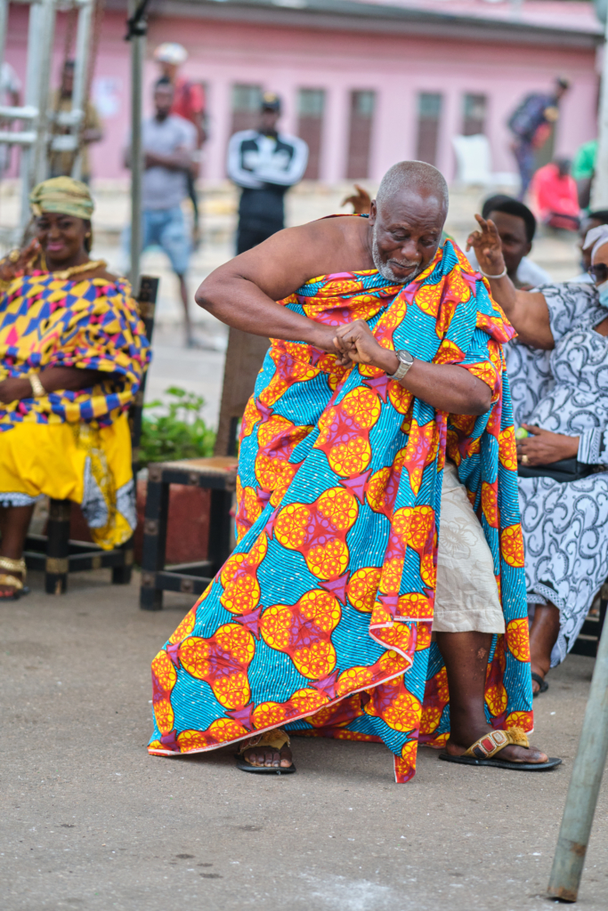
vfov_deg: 15.2
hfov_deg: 10.2
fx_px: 3419
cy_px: 456
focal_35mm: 135
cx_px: 304
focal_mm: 90
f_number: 2
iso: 500
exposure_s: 1/400
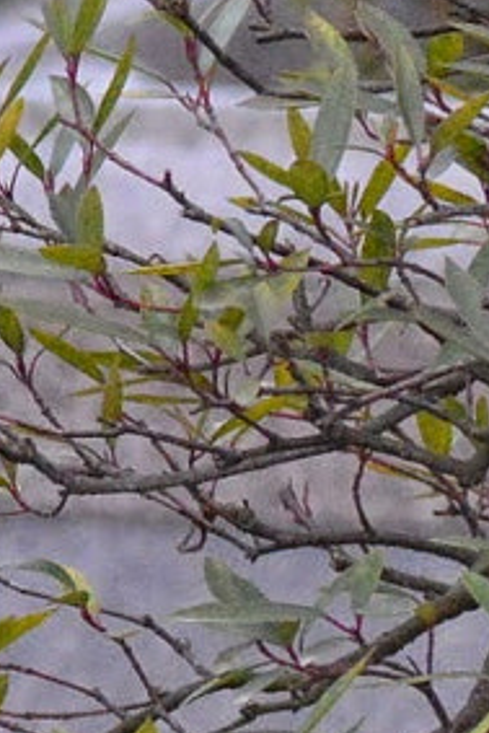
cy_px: 761
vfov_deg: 3.2
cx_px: 787
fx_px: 12918
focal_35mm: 635
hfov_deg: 2.2
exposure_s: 1/400
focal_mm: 75
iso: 3200
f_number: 5.6
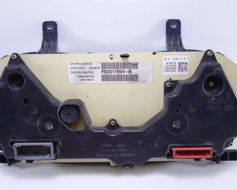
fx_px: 224
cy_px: 96
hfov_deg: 55.6
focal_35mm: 32
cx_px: 111
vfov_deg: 45.8
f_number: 2
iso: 125
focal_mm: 10.4
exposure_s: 1/100
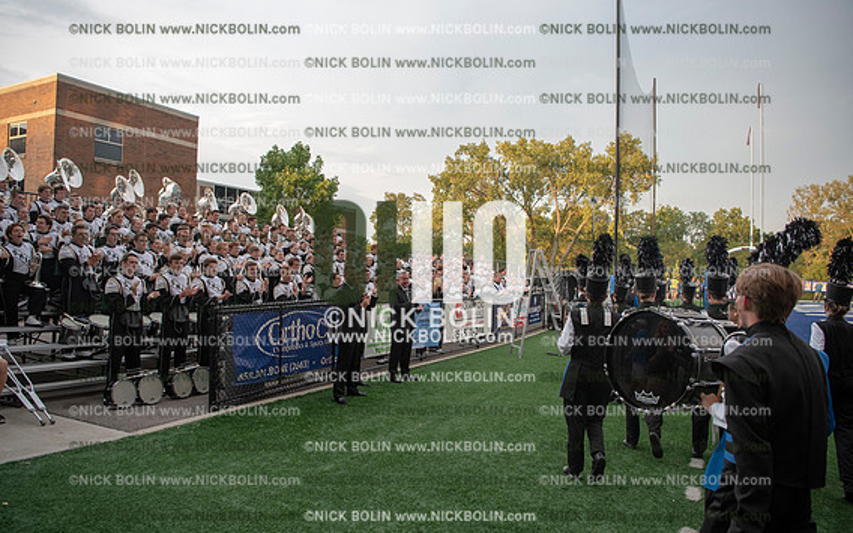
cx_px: 419
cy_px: 273
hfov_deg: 72.5
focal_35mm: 25
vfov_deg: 49.3
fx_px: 581
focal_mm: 24
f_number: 3.2
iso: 800
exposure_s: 1/1250
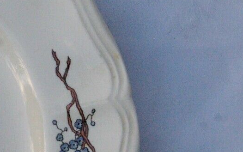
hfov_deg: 13.1
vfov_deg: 8.6
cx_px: -125
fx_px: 1000
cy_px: 161
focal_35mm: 151
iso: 1600
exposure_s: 1/350
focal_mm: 26
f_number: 8
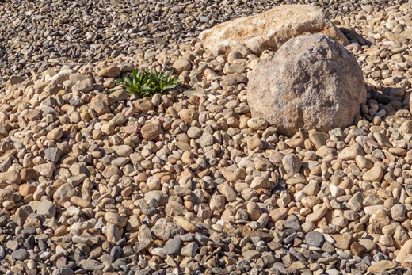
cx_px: 38
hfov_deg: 20.4
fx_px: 1122
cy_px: -166
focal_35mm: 98
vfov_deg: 13.0
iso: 320
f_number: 10
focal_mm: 25.5
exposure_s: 1/1250
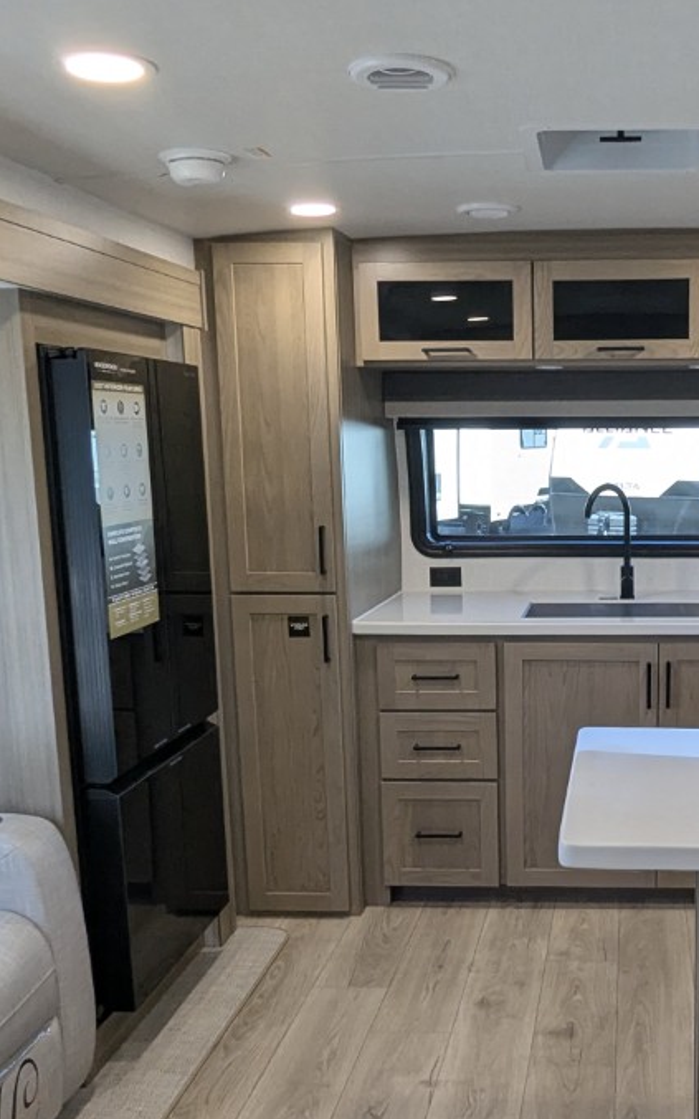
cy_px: 615
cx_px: 596
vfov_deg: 55.2
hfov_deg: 34.7
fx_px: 1067
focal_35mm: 35
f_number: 2.2
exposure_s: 1/114
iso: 166
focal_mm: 2.35
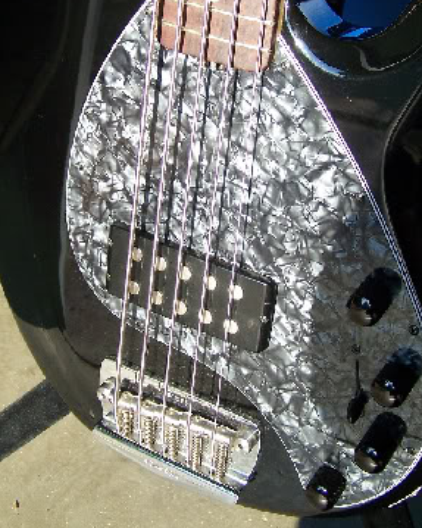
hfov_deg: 24.6
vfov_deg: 30.2
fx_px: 968
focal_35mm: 62
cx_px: 223
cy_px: 162
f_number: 2.8
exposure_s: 1/250
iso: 80
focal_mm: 6.3
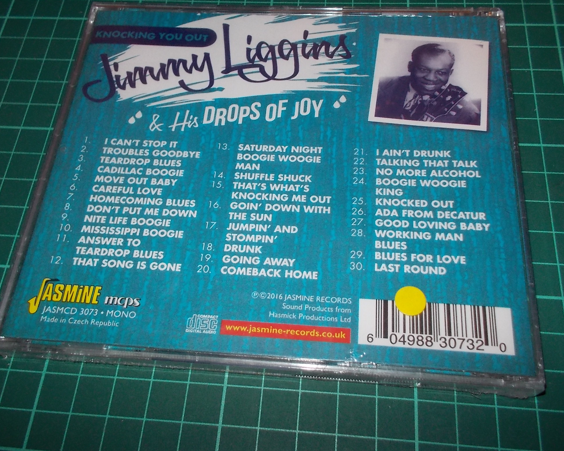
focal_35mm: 33
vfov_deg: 44.5
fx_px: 551
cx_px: 281
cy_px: 211
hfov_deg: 54.2
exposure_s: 1/30
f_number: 3.3
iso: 200
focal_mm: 4.1
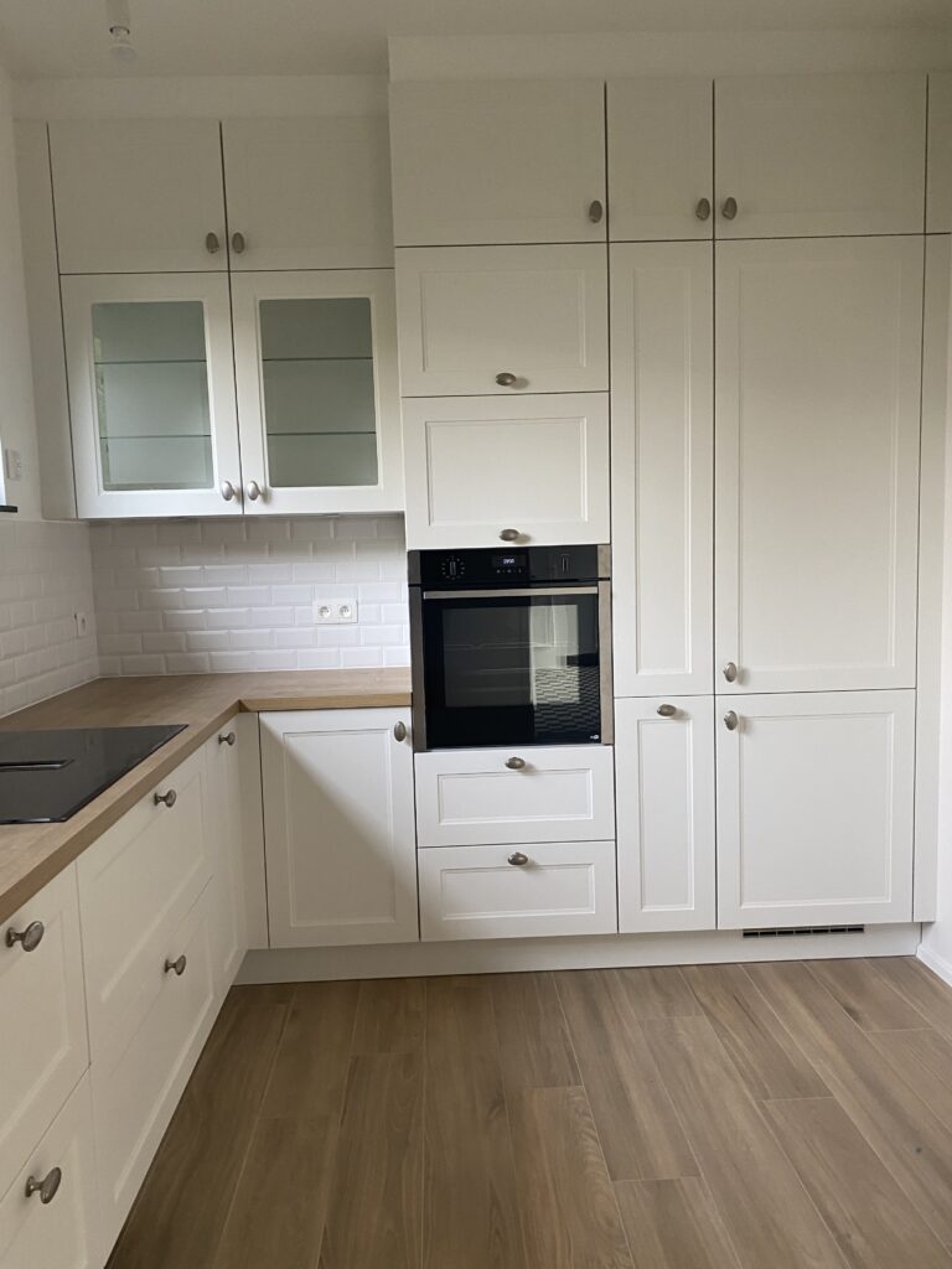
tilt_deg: -5.0
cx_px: 476
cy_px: 634
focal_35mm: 26
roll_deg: +2.1
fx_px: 953
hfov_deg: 53.1
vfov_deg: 67.3
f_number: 1.8
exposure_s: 1/50
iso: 160
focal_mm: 4.25
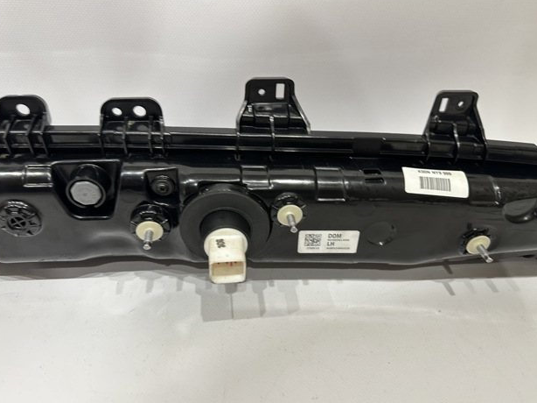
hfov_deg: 69.4
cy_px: 206
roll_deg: -2.5
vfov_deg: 54.8
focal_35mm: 25
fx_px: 388
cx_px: 274
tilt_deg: -36.3
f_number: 1.78
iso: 320
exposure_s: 1/50
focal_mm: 6.86
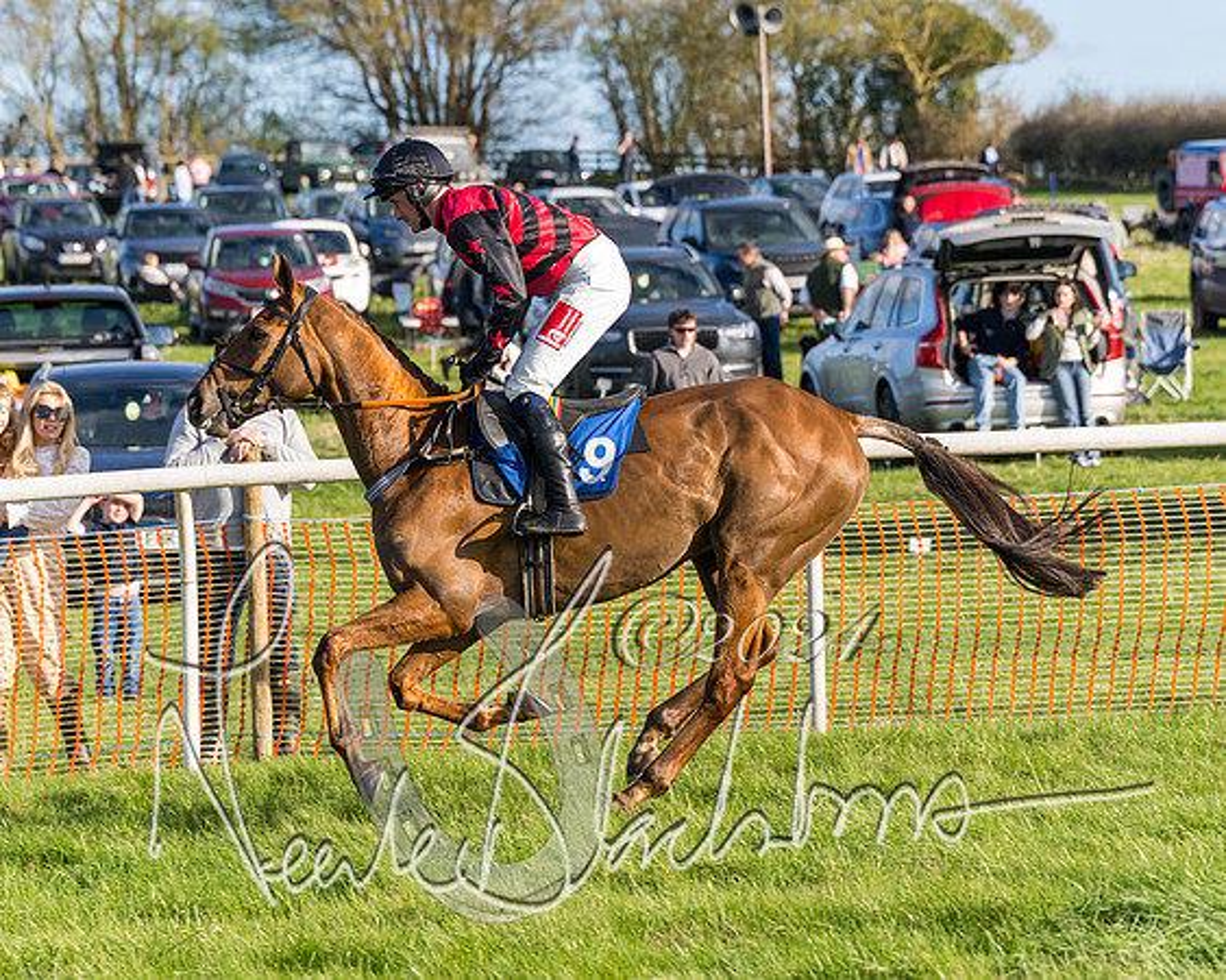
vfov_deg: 7.8
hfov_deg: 9.7
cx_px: 613
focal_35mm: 199
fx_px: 7220
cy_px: 529
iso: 400
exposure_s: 1/1600
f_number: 4
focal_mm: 103
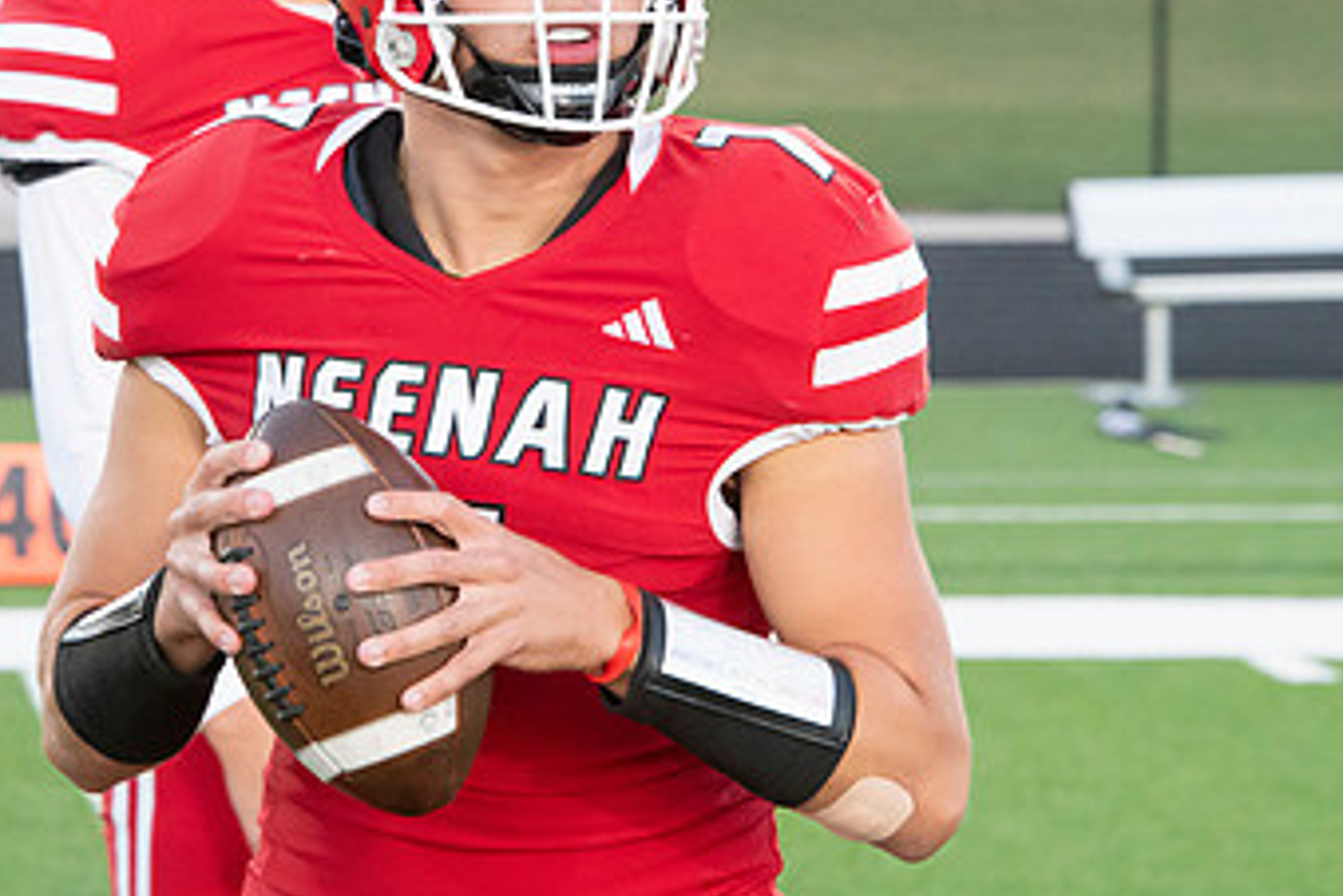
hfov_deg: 7.1
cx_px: 559
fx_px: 10855
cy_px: 172
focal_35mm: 291
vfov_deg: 4.7
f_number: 9
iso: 8000
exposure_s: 1/320
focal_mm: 170
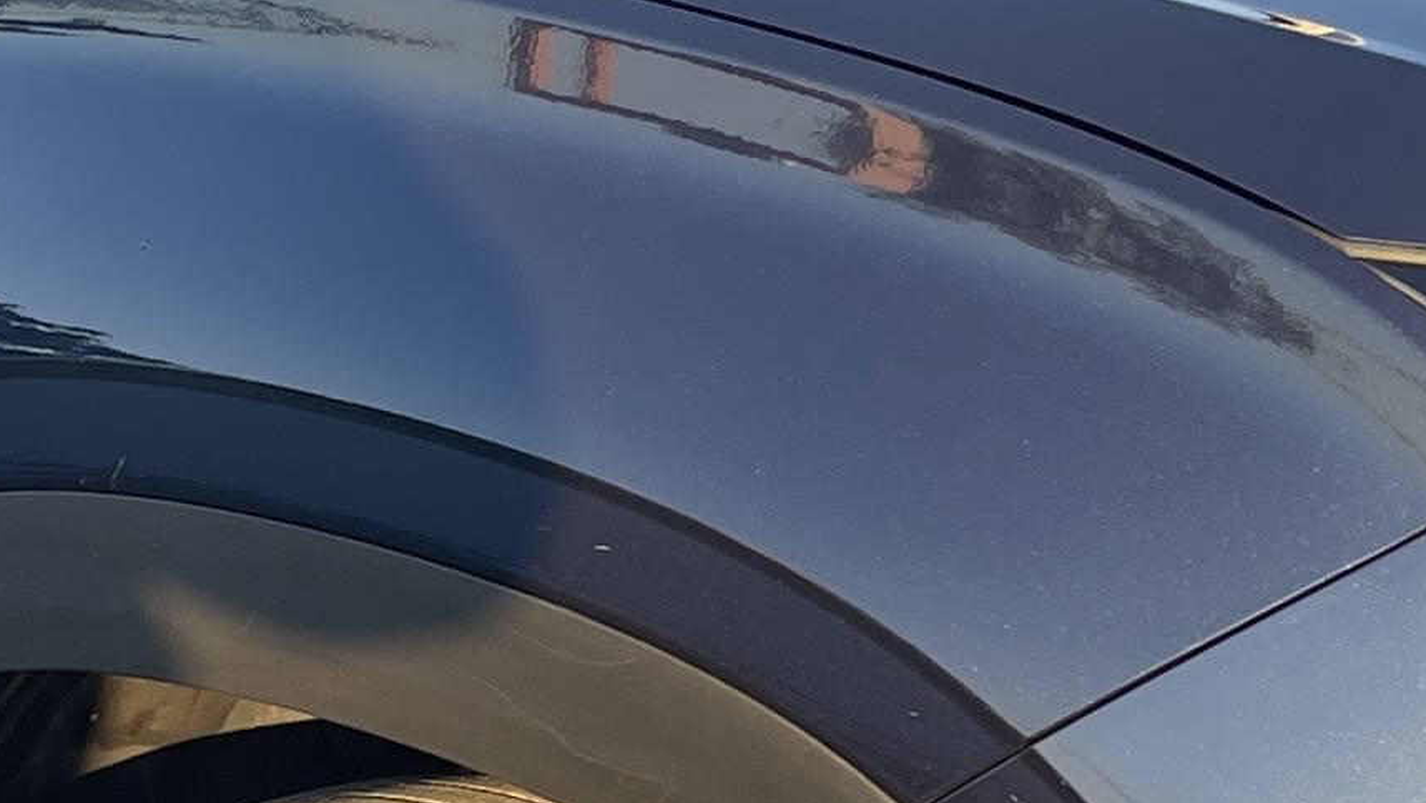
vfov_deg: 9.5
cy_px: 530
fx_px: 4841
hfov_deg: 16.5
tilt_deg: -12.7
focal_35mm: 128
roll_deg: -0.9
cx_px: 140
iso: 32
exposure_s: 1/258
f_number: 1.6
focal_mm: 5.1
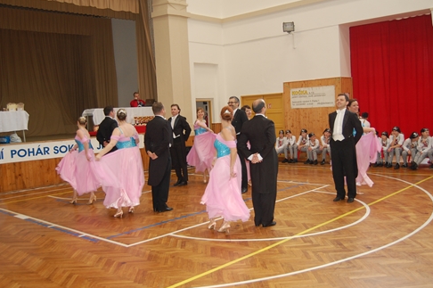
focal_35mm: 37
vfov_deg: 35.9
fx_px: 445
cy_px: 144
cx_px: 214
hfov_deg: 51.9
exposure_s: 1/60
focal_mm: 24
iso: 450
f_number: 4
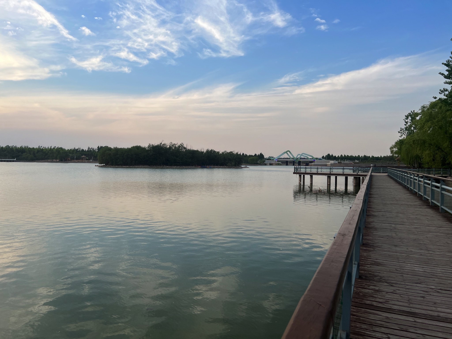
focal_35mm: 26
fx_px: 339
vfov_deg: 53.1
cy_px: 170
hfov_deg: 67.3
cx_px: 226
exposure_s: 1/1808
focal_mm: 5.7
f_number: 1.5
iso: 50
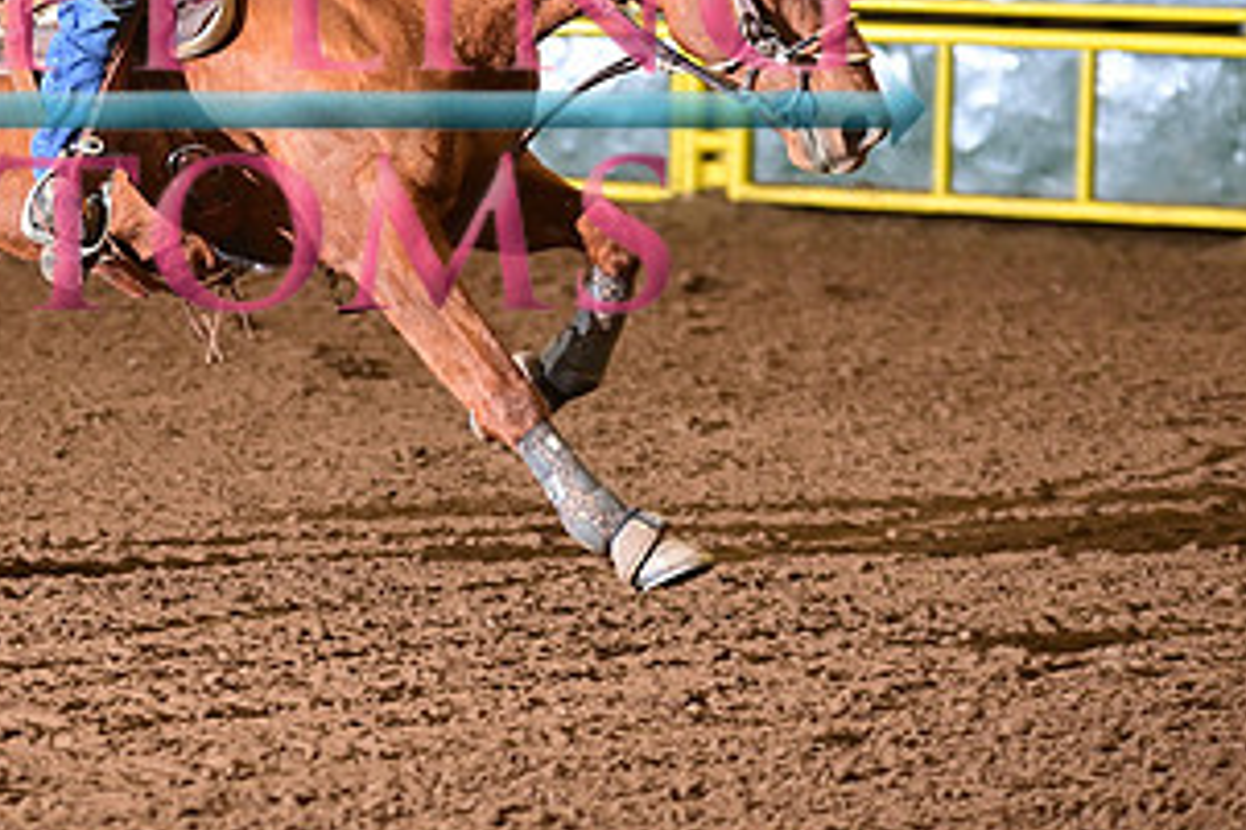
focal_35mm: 269
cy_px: 105
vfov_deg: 5.1
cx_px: 107
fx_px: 9305
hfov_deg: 7.6
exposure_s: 1/250
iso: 1600
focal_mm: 140
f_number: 3.2
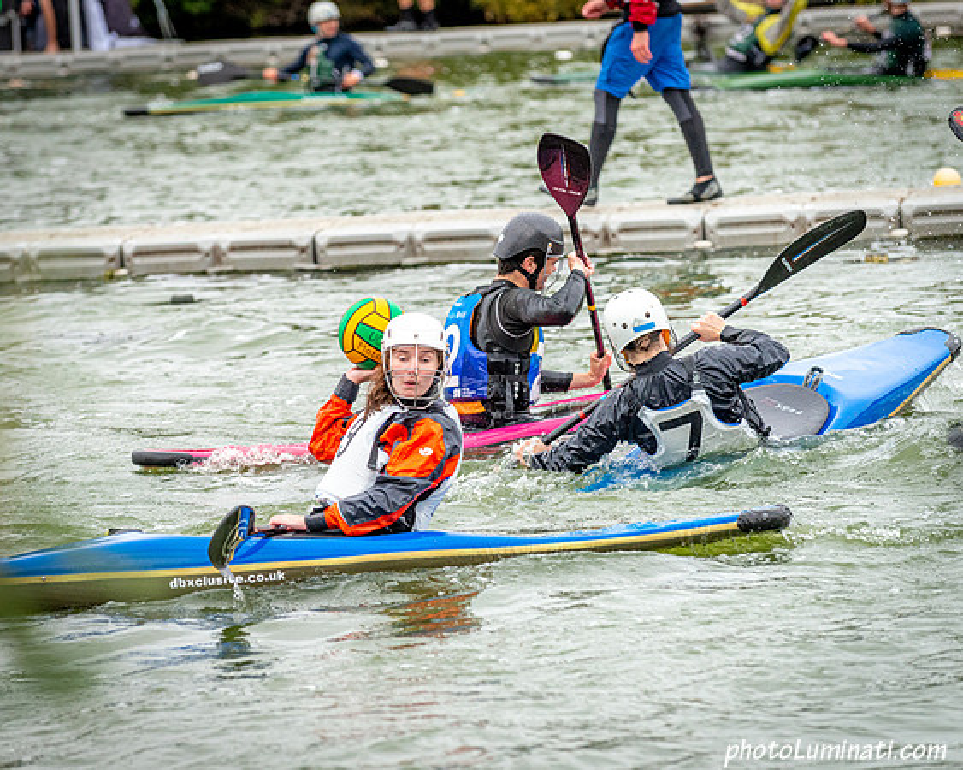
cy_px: 391
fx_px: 7035
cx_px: 418
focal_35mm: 247
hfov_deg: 7.8
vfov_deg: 6.3
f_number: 4
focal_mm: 200
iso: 2500
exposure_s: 1/3200
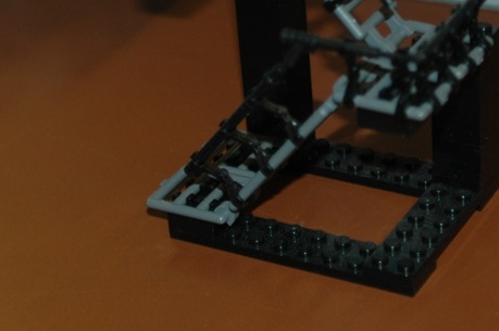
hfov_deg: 17.4
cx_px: 373
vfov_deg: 11.6
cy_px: -2
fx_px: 1620
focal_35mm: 117
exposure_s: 1/60
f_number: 2.8
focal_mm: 28
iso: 200
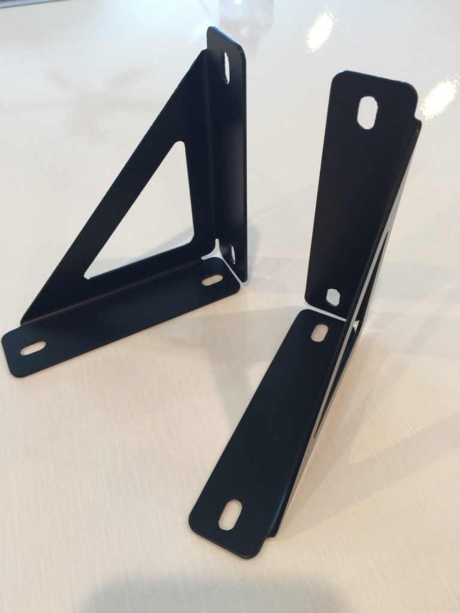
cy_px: 306
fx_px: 514
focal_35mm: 29
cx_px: 230
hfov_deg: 48.2
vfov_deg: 61.7
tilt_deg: -48.3
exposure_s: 1/15
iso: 32
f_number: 2.2
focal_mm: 4.15
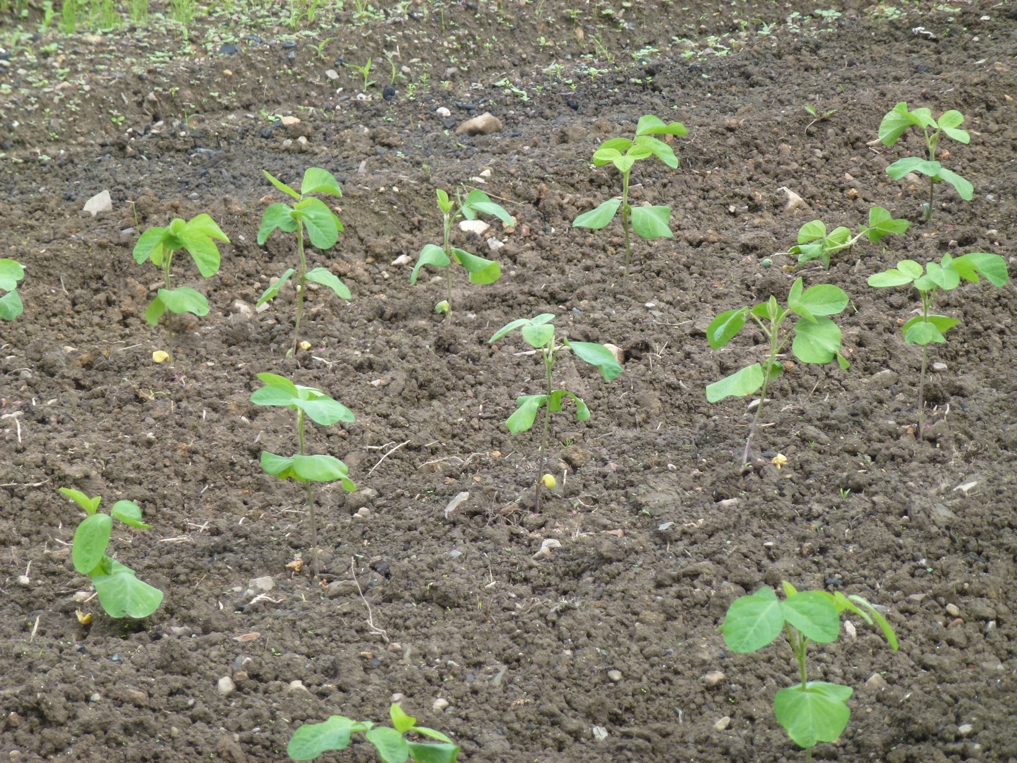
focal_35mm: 266
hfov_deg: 7.4
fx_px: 7815
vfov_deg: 5.6
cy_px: 382
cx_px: 508
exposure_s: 1/100
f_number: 5.6
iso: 125
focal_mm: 47.7
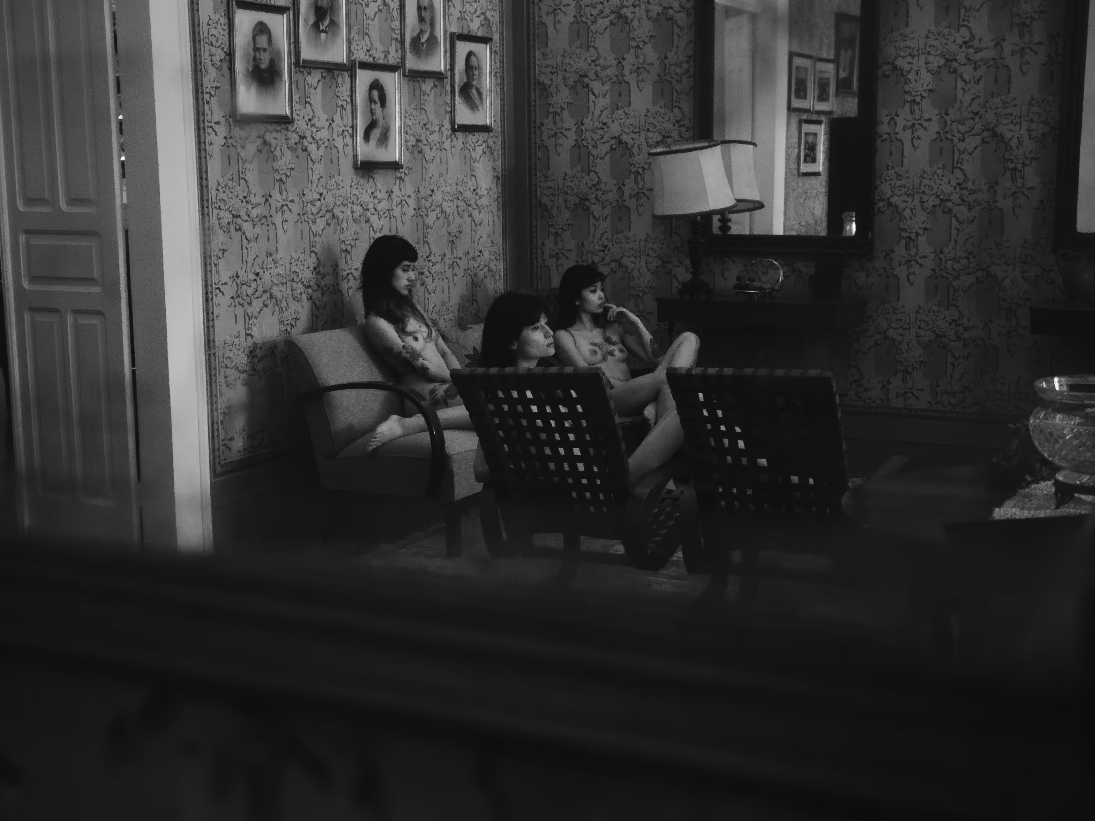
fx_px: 1550
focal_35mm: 49
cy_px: 410
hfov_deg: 38.9
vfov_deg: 29.7
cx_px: 540
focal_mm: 30
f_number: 4.2
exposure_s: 1/80
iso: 640
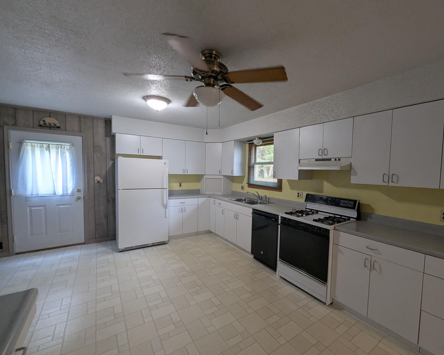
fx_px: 184
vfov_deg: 88.0
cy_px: 181
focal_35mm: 14
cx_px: 243
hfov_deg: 100.4
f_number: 2.2
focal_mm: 1.95
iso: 212
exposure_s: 1/60
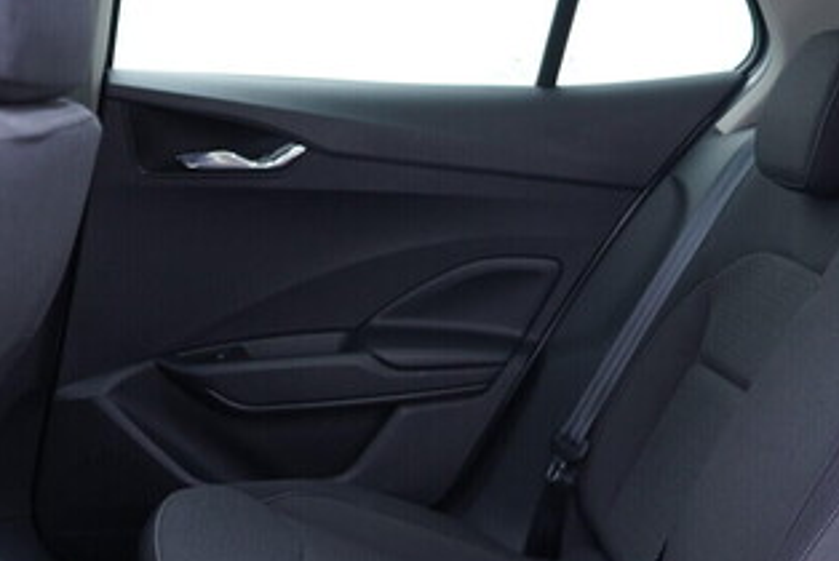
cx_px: 641
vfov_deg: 21.6
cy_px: 335
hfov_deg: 31.2
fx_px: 1470
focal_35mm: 63
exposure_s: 1/40
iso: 500
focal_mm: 24
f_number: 2.8
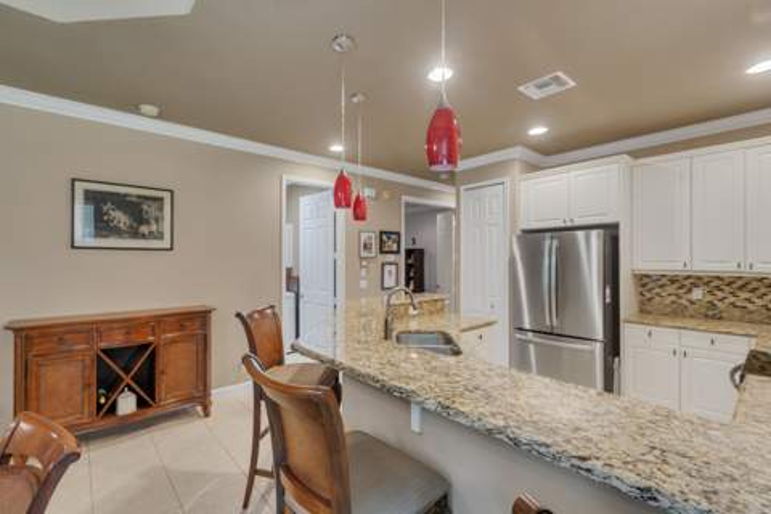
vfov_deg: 77.3
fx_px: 321
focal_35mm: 15
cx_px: 386
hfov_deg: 100.4
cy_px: 257
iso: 320
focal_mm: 10
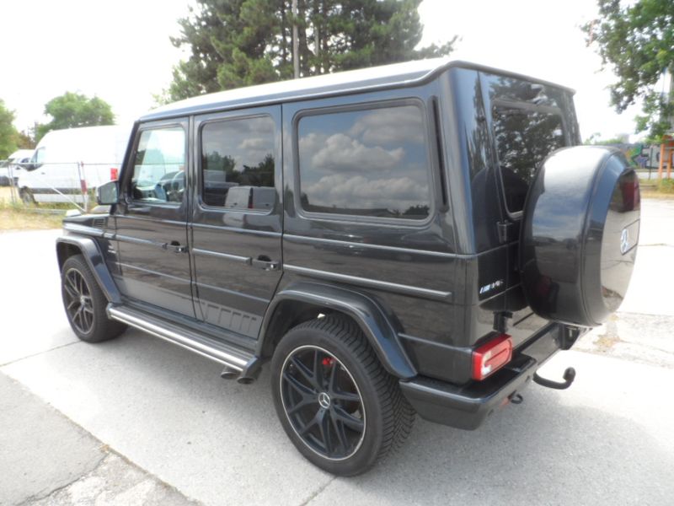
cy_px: 253
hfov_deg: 71.6
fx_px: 467
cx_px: 337
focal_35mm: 24
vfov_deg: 56.8
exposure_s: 1/250
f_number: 3.2
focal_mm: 4
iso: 80
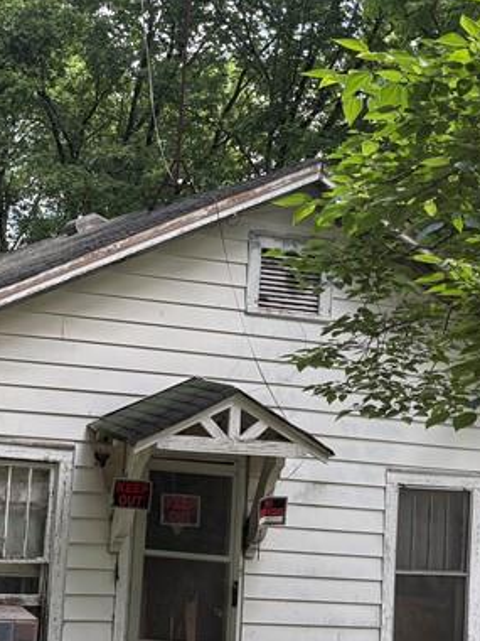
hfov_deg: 20.7
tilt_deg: +7.6
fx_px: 1294
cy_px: 267
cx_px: 72
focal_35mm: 70
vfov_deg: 27.7
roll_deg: -3.2
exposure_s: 1/641
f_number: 1.6
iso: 64
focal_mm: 5.96
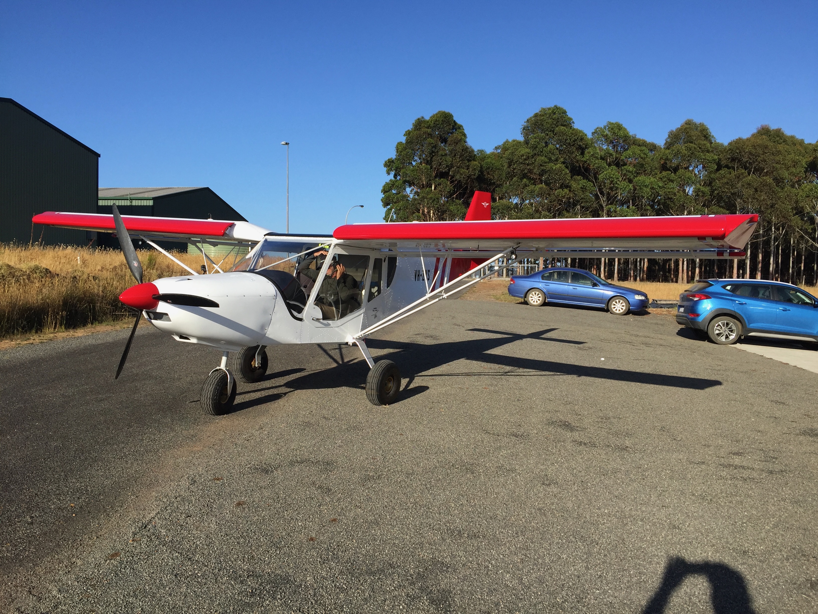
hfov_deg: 61.7
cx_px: 409
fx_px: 685
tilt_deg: -2.5
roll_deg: -0.4
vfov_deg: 48.2
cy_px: 307
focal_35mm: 29
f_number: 2.2
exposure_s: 1/2083
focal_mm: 4.15
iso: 32
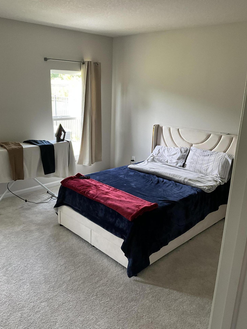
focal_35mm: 30
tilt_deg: -16.5
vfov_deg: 60.0
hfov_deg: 46.8
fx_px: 285
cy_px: 167
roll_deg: -2.1
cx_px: 124
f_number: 1.8
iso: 100
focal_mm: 3
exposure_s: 1/60
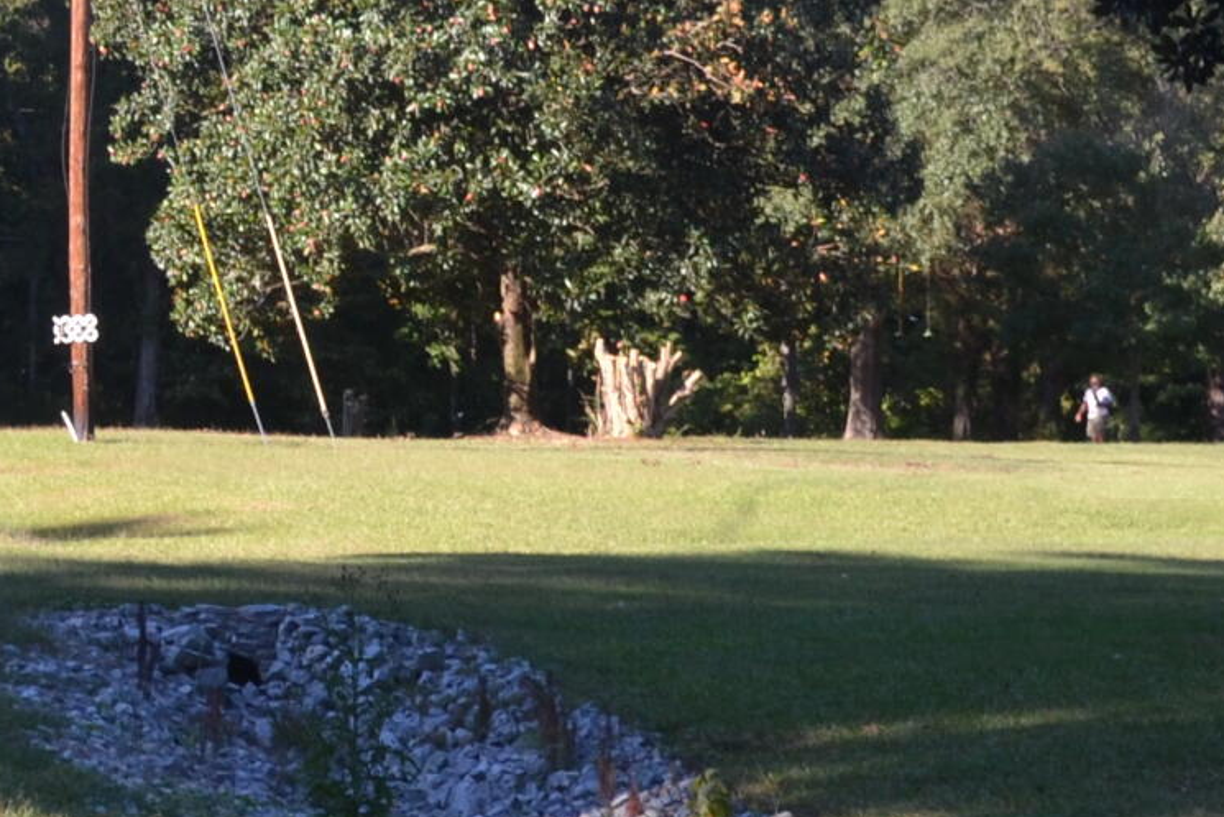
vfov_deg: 8.7
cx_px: -311
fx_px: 5339
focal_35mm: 157
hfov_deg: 12.7
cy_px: 498
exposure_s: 1/125
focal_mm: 26
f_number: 5.6
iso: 140
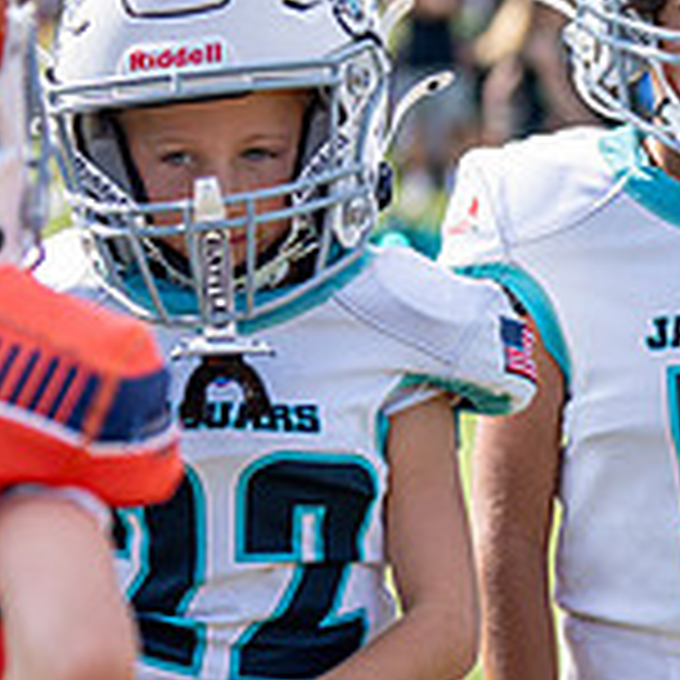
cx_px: 705
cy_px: 173
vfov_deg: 6.6
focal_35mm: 264
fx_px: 5867
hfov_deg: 6.6
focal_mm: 70
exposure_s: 1/2500
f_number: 2.8
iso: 200
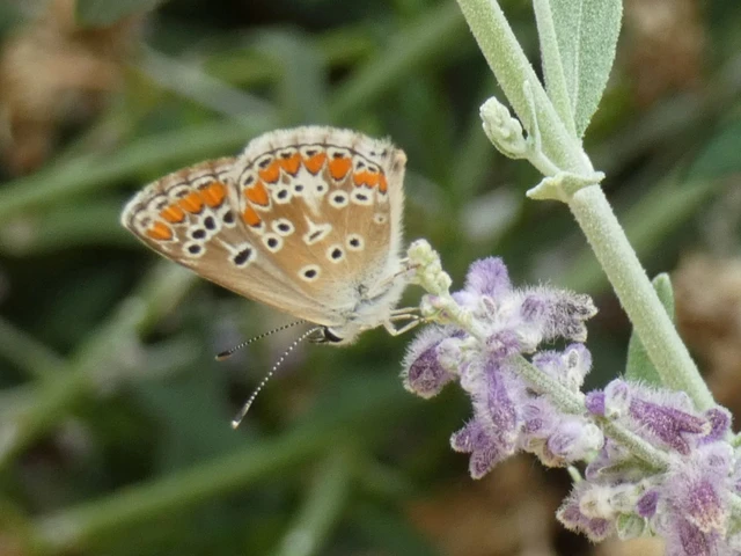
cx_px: 370
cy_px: 278
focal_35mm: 138
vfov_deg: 10.7
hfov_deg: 14.3
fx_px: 2954
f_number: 5.3
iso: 125
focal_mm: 24.7
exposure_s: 1/80
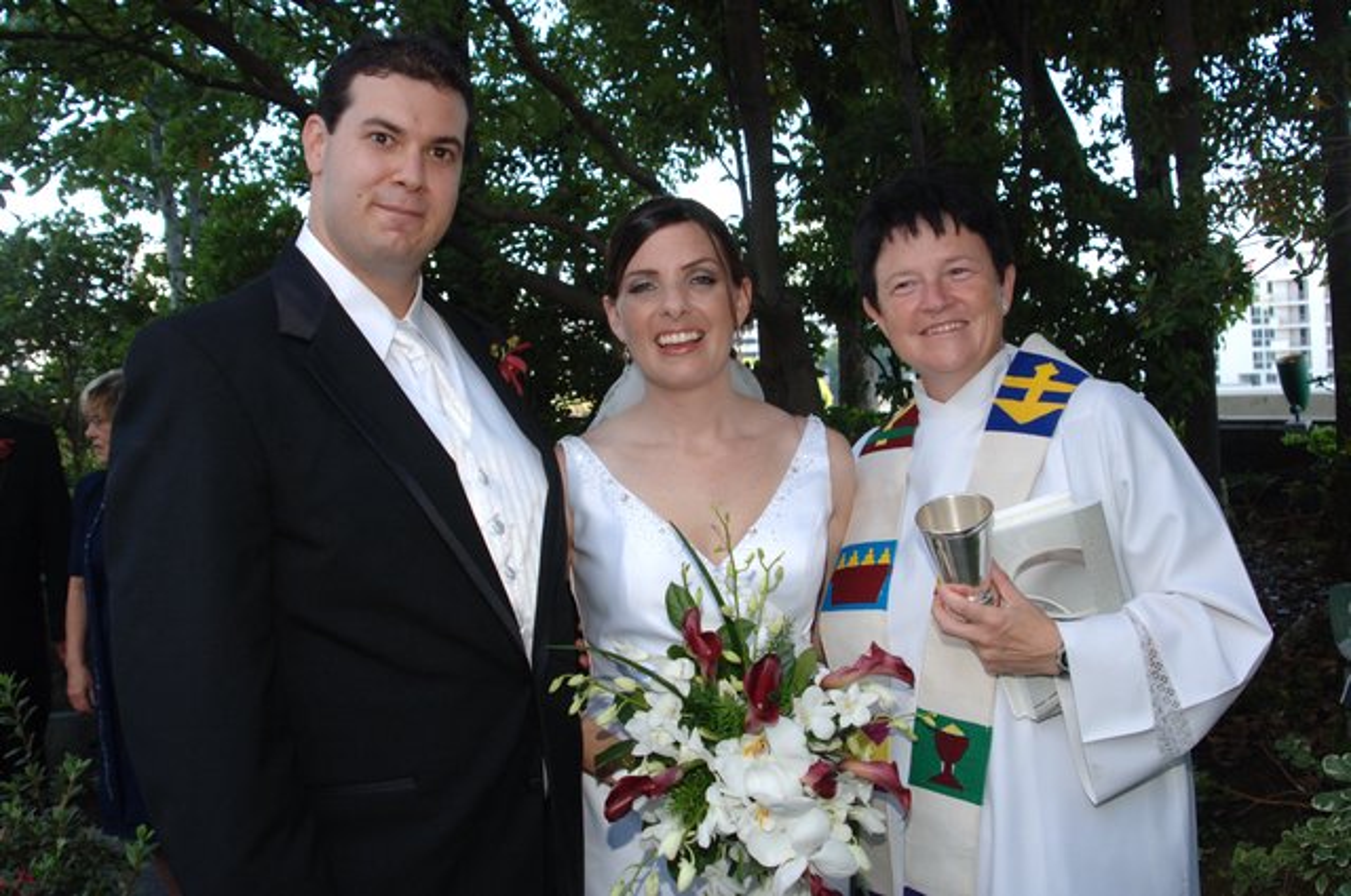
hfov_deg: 46.5
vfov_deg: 31.8
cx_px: 676
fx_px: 1574
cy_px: 448
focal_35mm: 42
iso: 400
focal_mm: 28
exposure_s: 1/100
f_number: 5.6
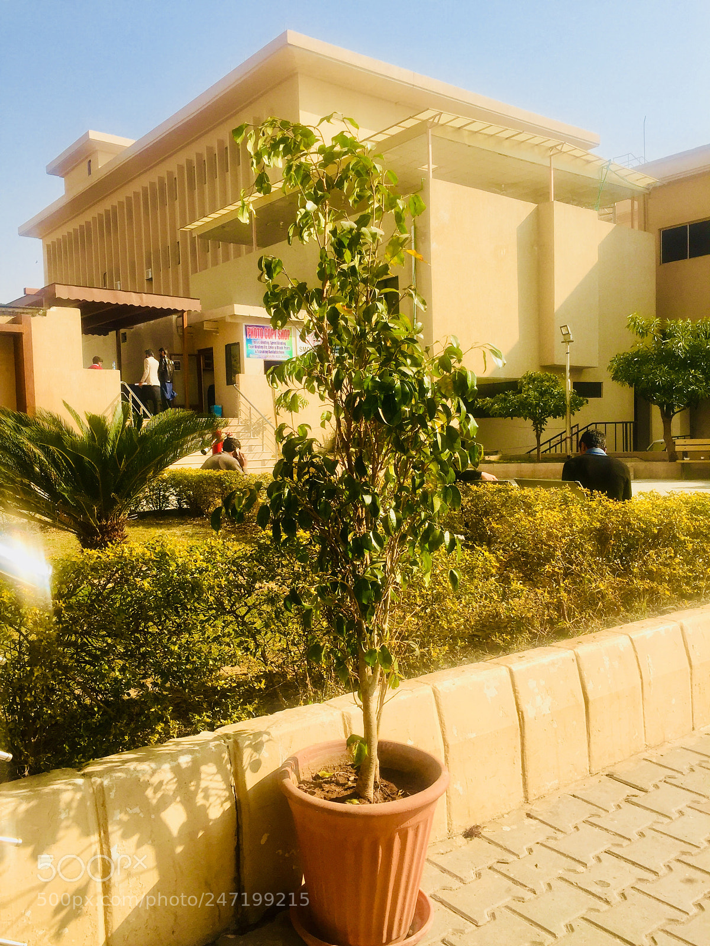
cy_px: 473
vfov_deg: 61.7
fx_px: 793
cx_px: 355
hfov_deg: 48.2
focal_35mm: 29
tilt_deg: -4.1
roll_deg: +1.5
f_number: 2.2
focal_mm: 4.15
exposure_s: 1/1319
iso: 32
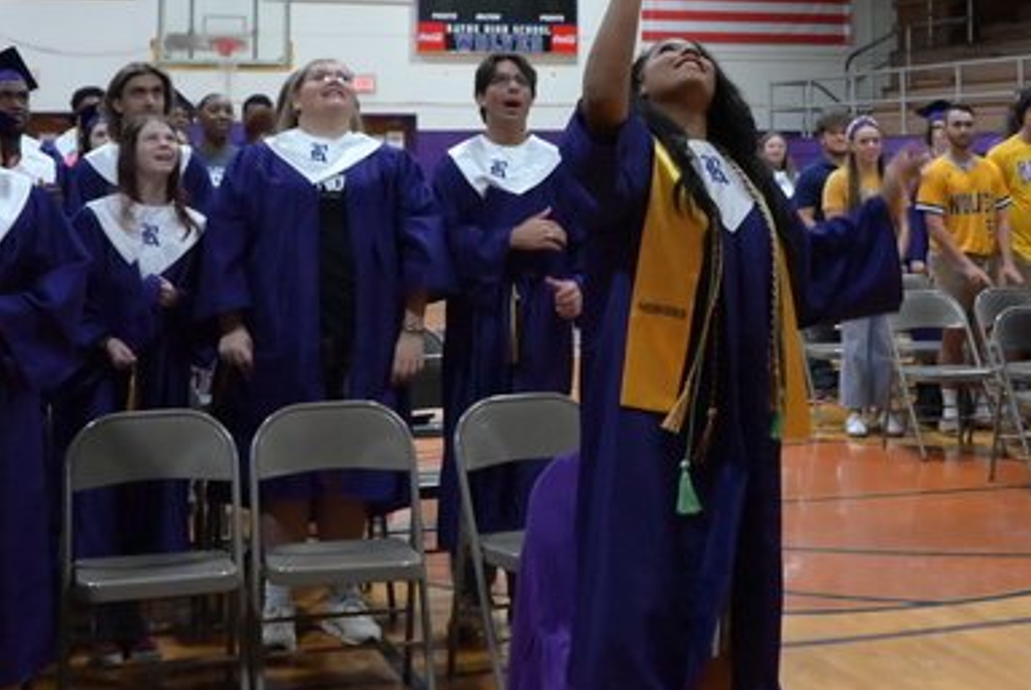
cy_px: -54
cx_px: 599
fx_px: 1835
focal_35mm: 64
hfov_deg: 31.3
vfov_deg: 20.4
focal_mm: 24
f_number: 6.3
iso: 6400
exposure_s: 1/200
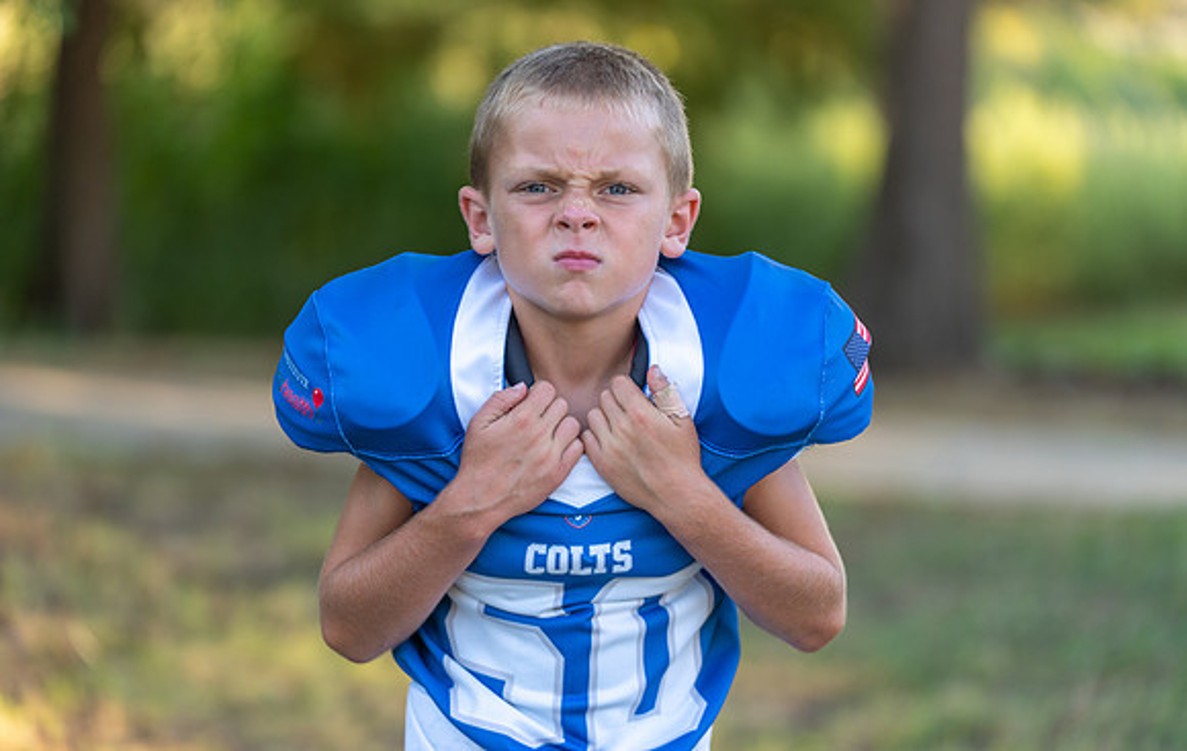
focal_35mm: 127
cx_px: 594
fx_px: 4117
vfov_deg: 10.4
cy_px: 391
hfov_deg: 16.4
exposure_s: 1/320
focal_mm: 124
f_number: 2.8
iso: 160
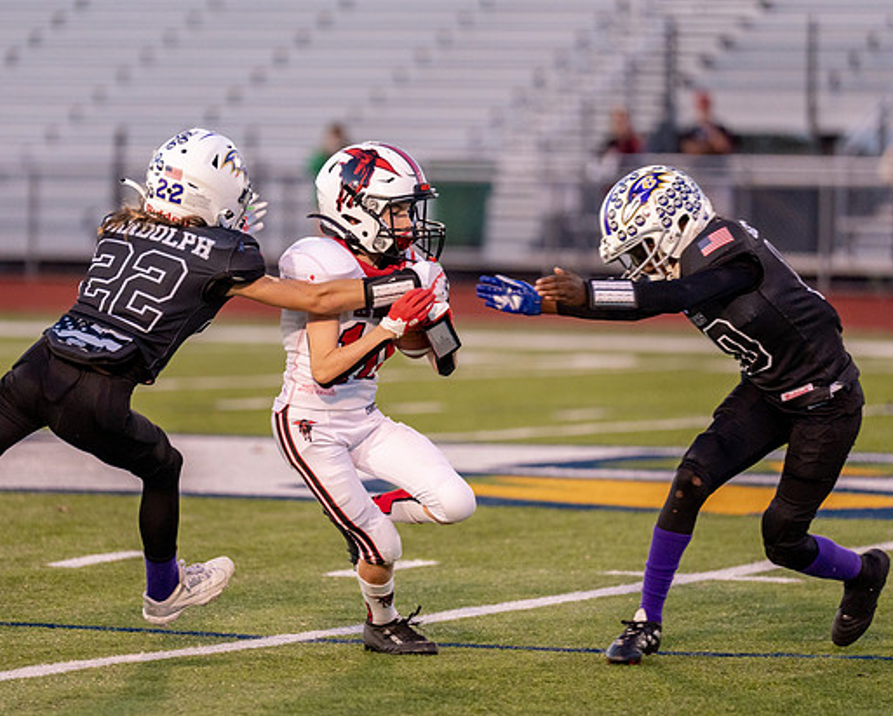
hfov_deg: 7.6
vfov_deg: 6.1
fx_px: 6743
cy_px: 324
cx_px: 319
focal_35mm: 255
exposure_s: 1/1000
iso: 1600
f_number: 2.8
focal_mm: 191
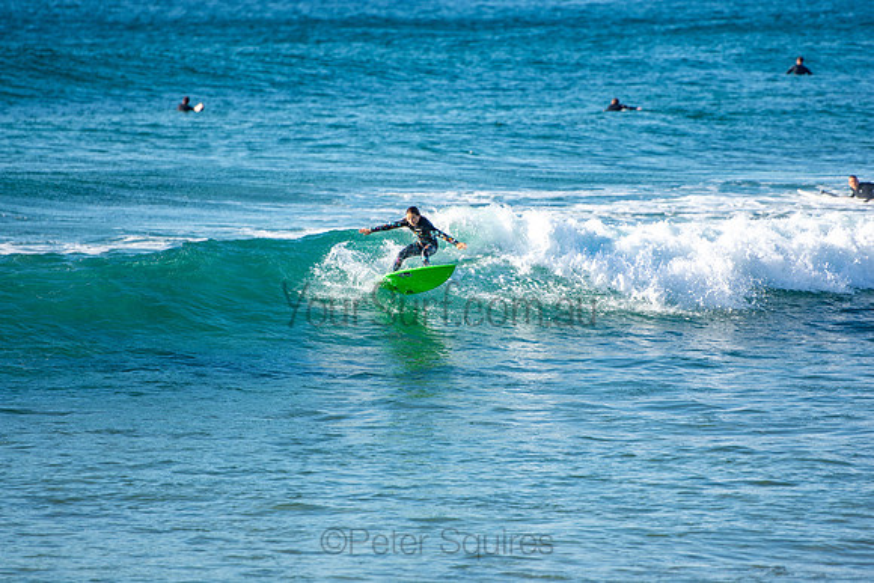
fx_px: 7285
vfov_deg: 4.6
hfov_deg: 6.9
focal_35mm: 300
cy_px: 292
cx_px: 437
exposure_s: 1/1250
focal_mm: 200
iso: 100
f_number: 2.8
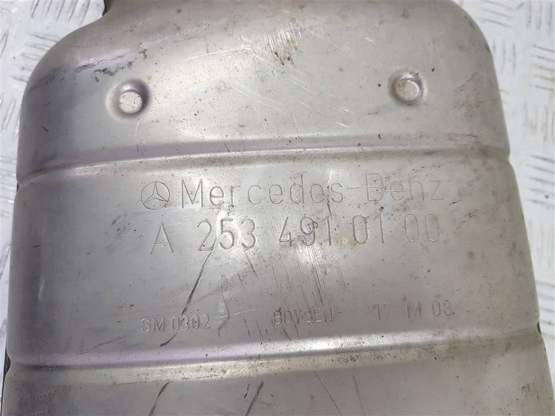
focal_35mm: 26
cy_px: 208
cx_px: 278
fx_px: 417
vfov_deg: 53.1
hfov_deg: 67.3
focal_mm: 4.2
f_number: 1.7
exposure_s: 1/100
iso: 80
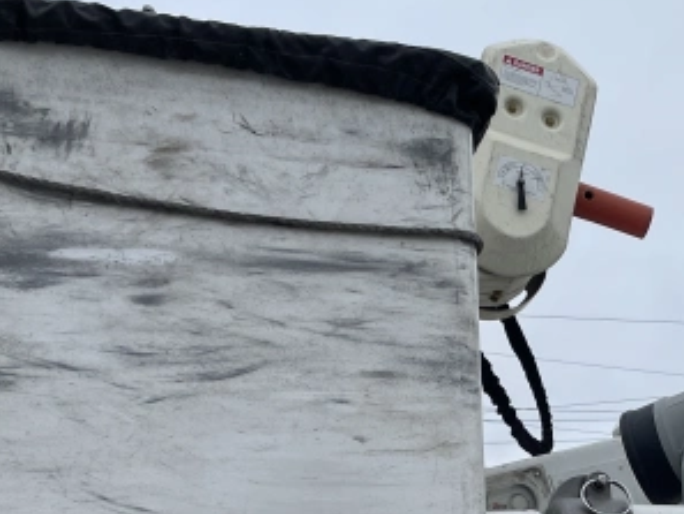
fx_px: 1384
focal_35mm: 70
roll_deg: +3.2
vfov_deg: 20.5
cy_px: 479
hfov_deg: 26.5
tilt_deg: +10.1
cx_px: 654
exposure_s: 1/1401
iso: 32
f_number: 1.6
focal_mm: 4.2
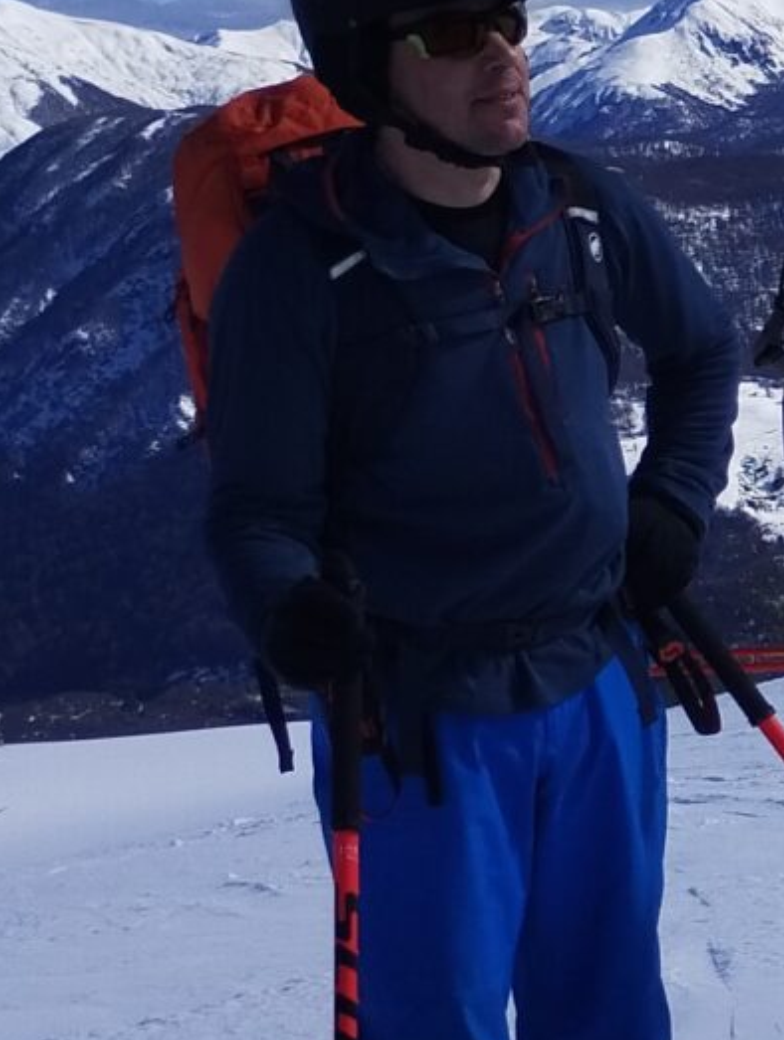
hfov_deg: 9.7
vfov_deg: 14.3
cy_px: 841
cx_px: 1813
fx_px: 4125
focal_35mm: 137
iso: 100
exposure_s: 1/1752
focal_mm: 4.27
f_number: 1.8
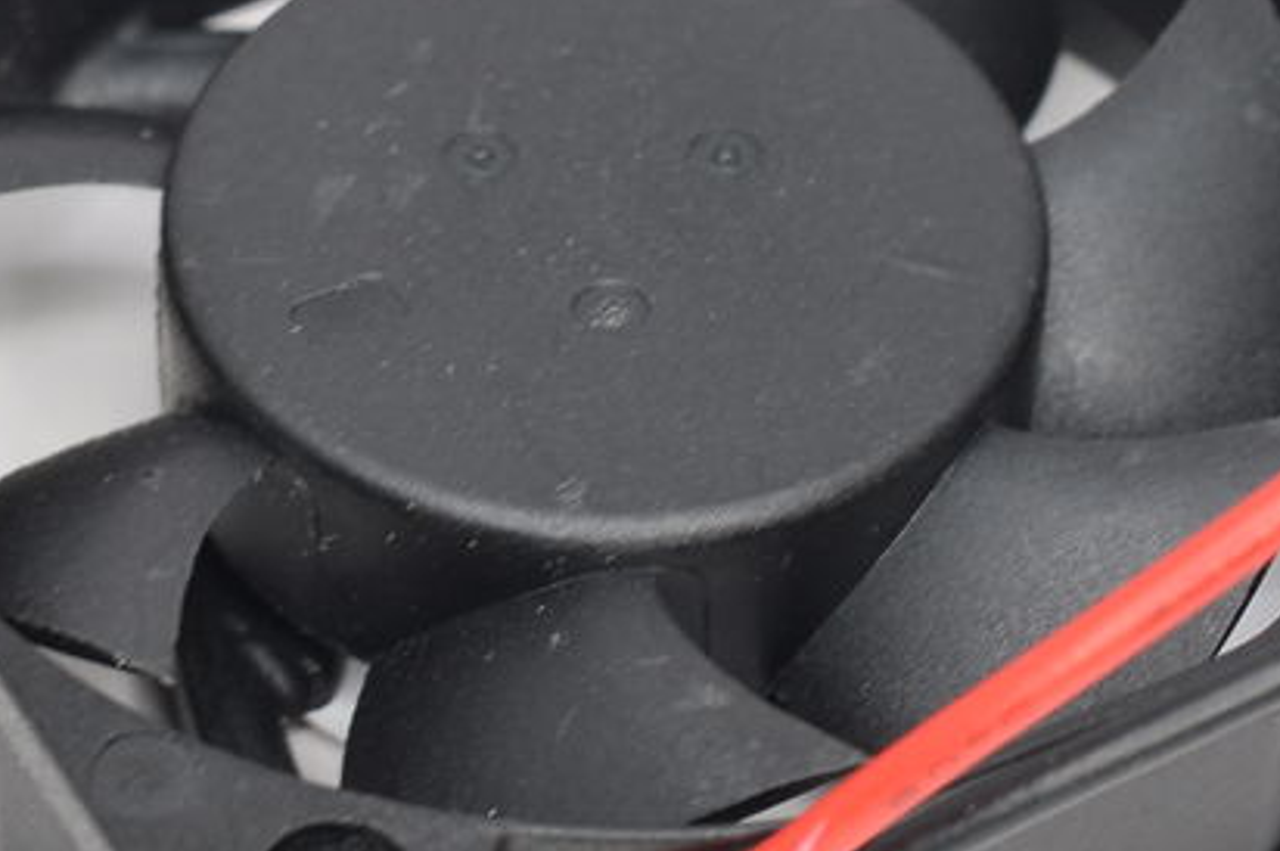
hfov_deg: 13.8
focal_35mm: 149
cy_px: 446
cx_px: 506
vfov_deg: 9.2
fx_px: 5293
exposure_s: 1/13
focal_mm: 40
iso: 100
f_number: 18
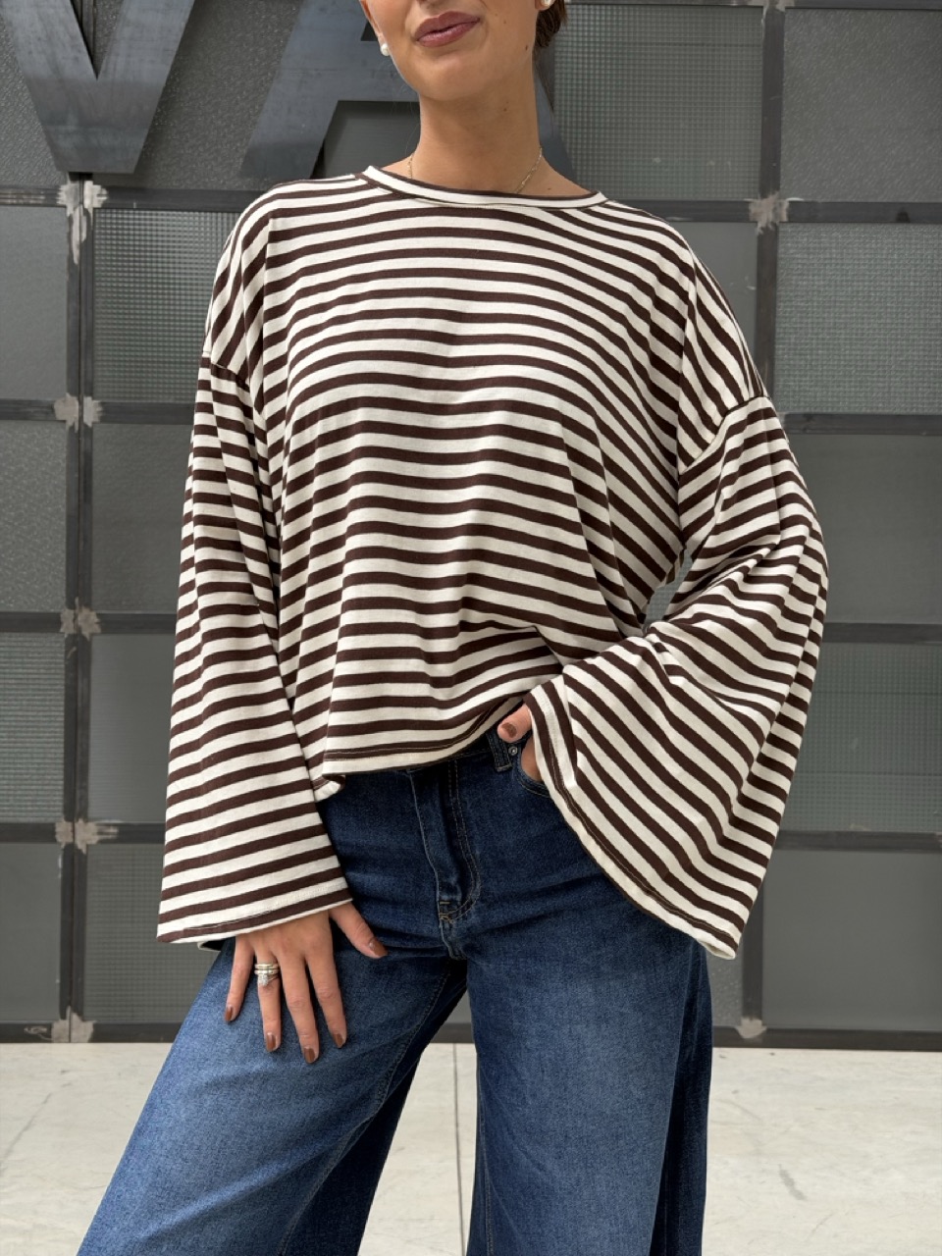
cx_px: 471
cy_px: 628
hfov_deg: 30.3
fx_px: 1742
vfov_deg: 39.7
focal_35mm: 48
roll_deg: -0.2
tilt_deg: -0.9
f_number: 1.78
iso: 100
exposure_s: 1/60
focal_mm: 6.76
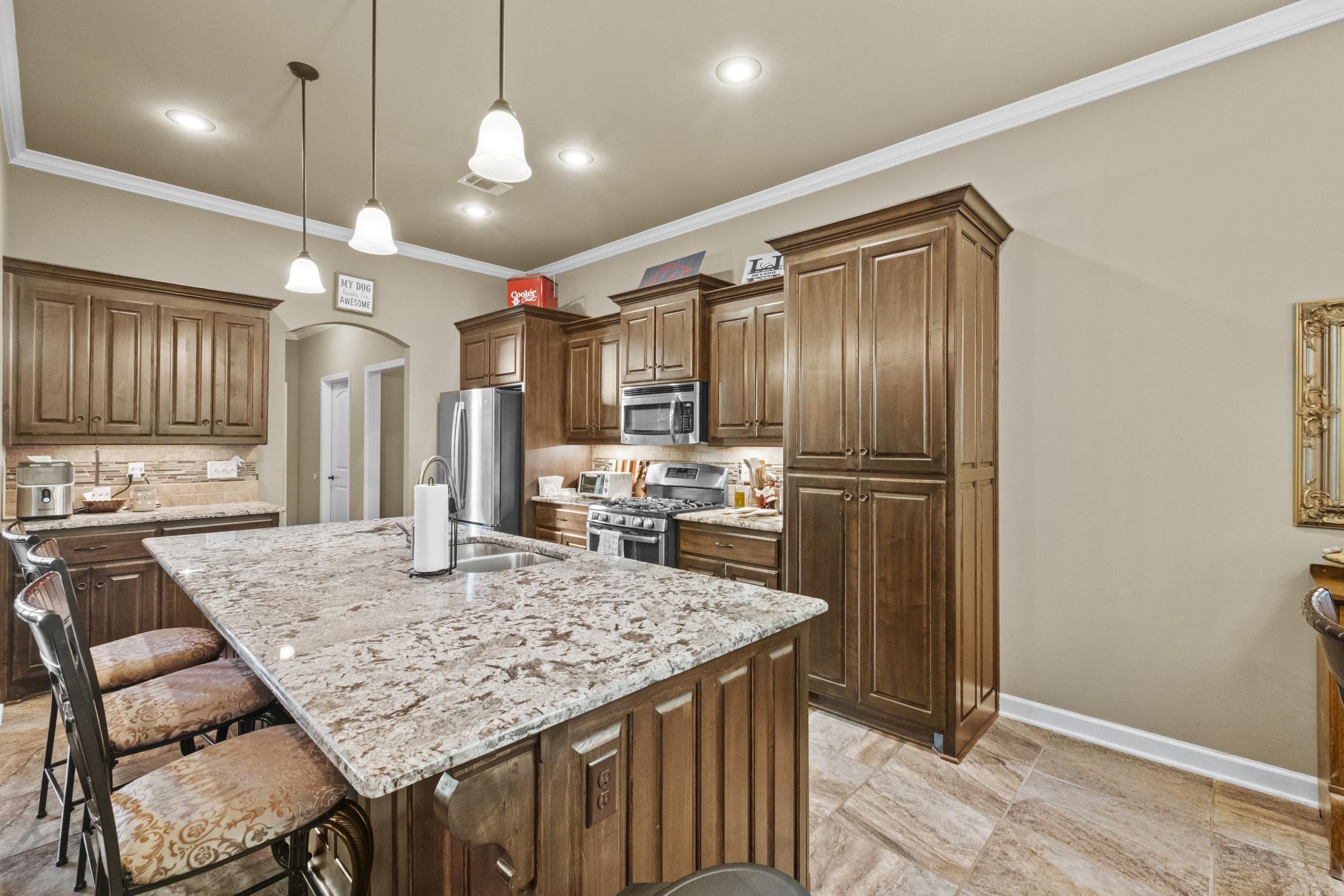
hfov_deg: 100.4
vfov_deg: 77.3
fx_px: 560
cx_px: 672
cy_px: 448
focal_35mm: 15
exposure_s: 1
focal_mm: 10
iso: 800
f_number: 8
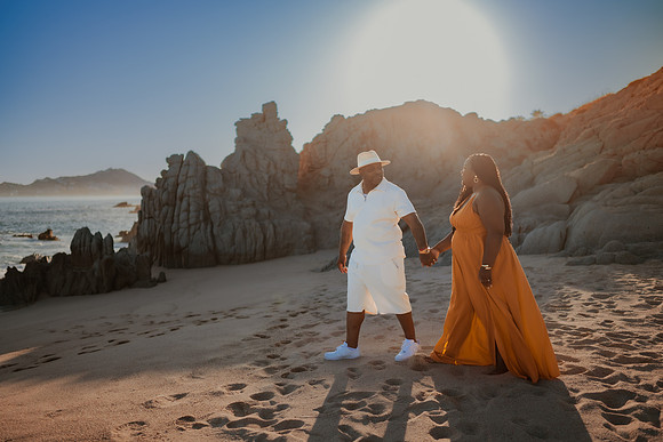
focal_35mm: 35
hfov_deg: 54.4
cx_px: 332
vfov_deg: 37.9
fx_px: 645
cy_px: 221
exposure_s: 1/4000
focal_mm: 35
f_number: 1.8
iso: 100
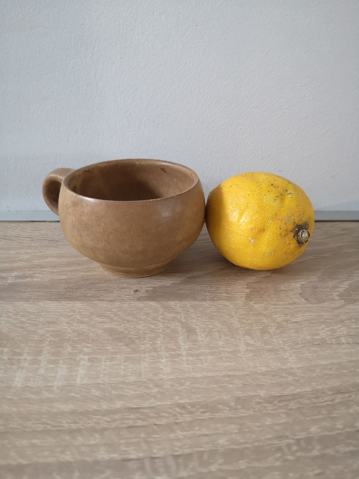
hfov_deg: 51.4
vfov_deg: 65.3
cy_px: 240
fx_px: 373
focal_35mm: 27
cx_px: 180
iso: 400
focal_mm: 3.95
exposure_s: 1/25
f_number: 1.8
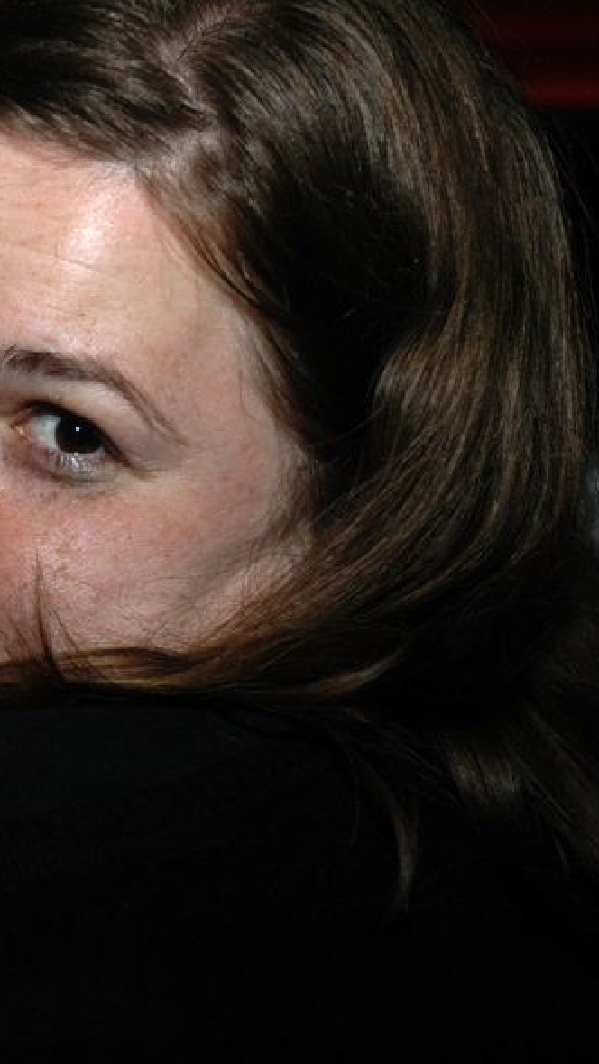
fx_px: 2365
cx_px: -181
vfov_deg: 25.4
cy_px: 537
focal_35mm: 84
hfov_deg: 13.9
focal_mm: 35
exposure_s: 1/60
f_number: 5
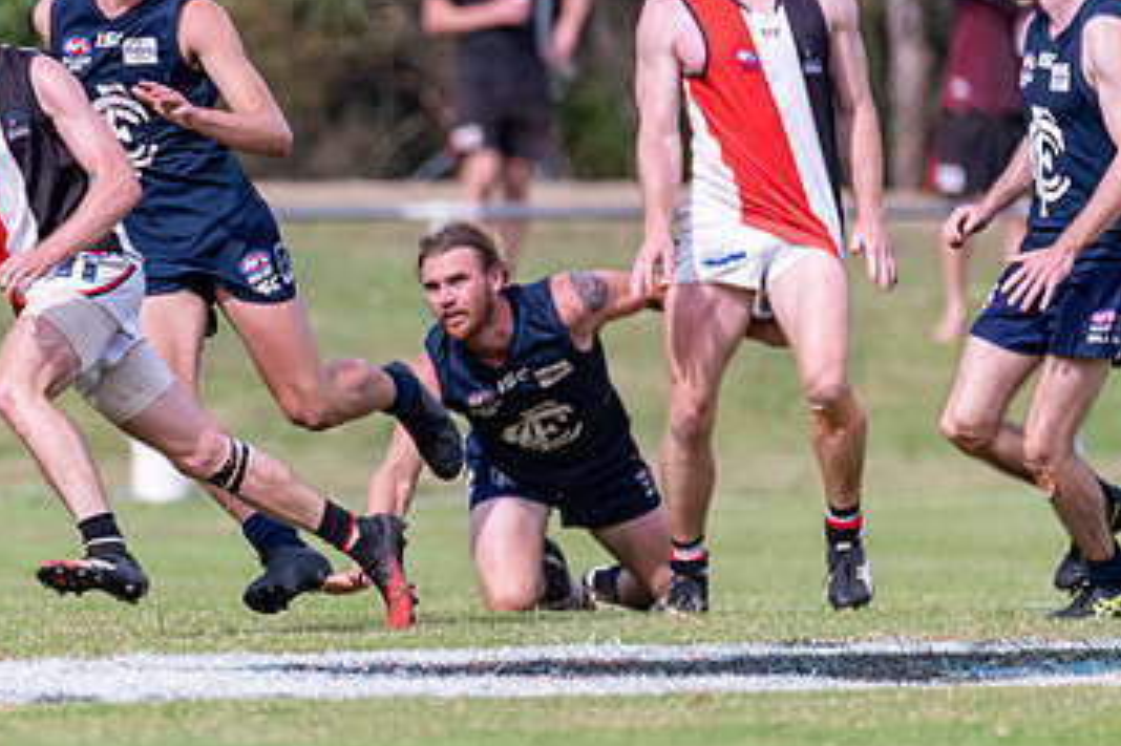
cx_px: 162
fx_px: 35138
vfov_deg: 1.2
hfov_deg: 1.8
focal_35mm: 1129
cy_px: 260
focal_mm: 550
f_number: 6.3
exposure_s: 1/2000
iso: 800
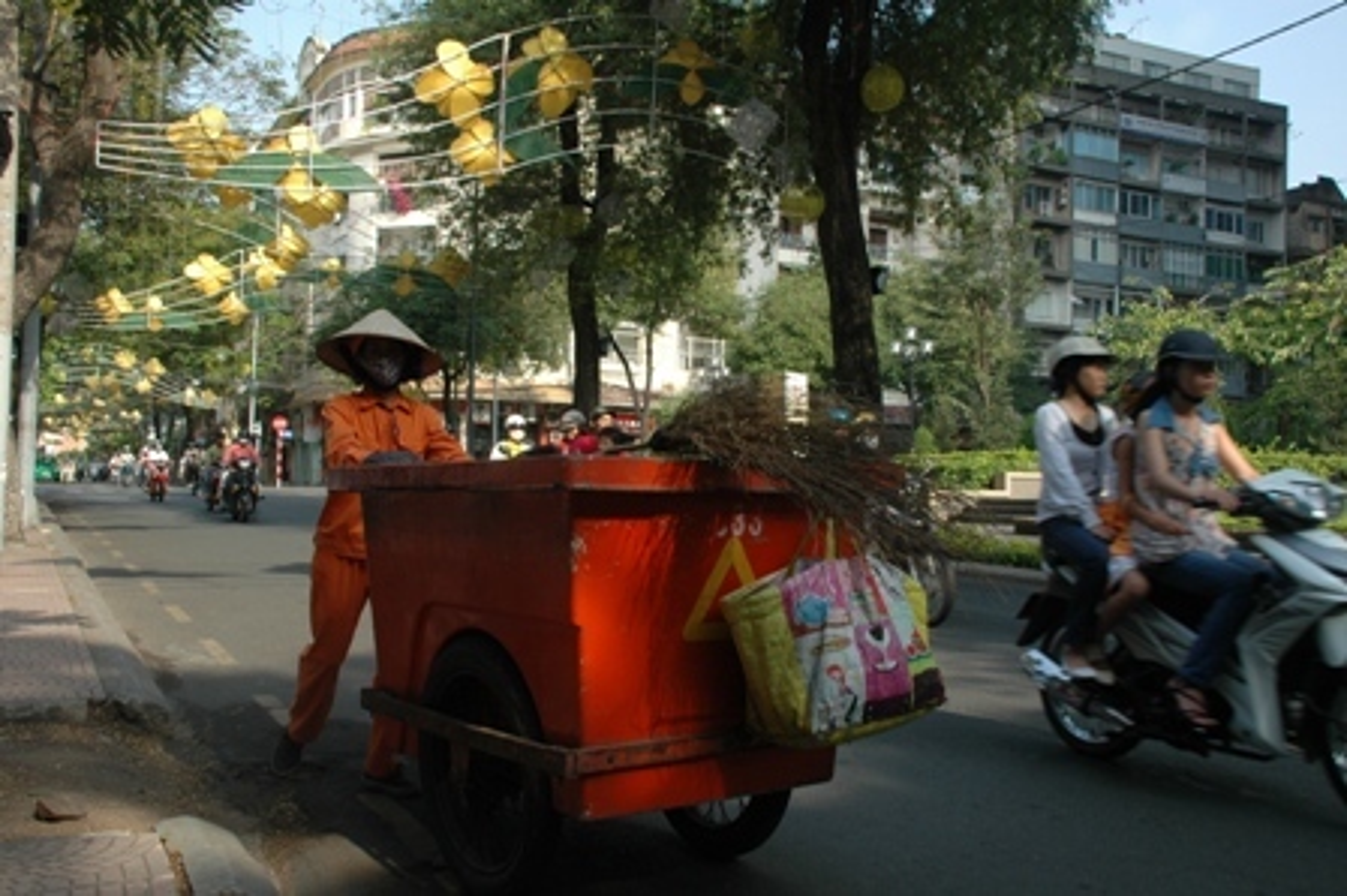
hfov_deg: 57.3
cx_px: 674
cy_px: 448
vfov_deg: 39.9
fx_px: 1234
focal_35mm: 33
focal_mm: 22
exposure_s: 1/200
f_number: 7.1
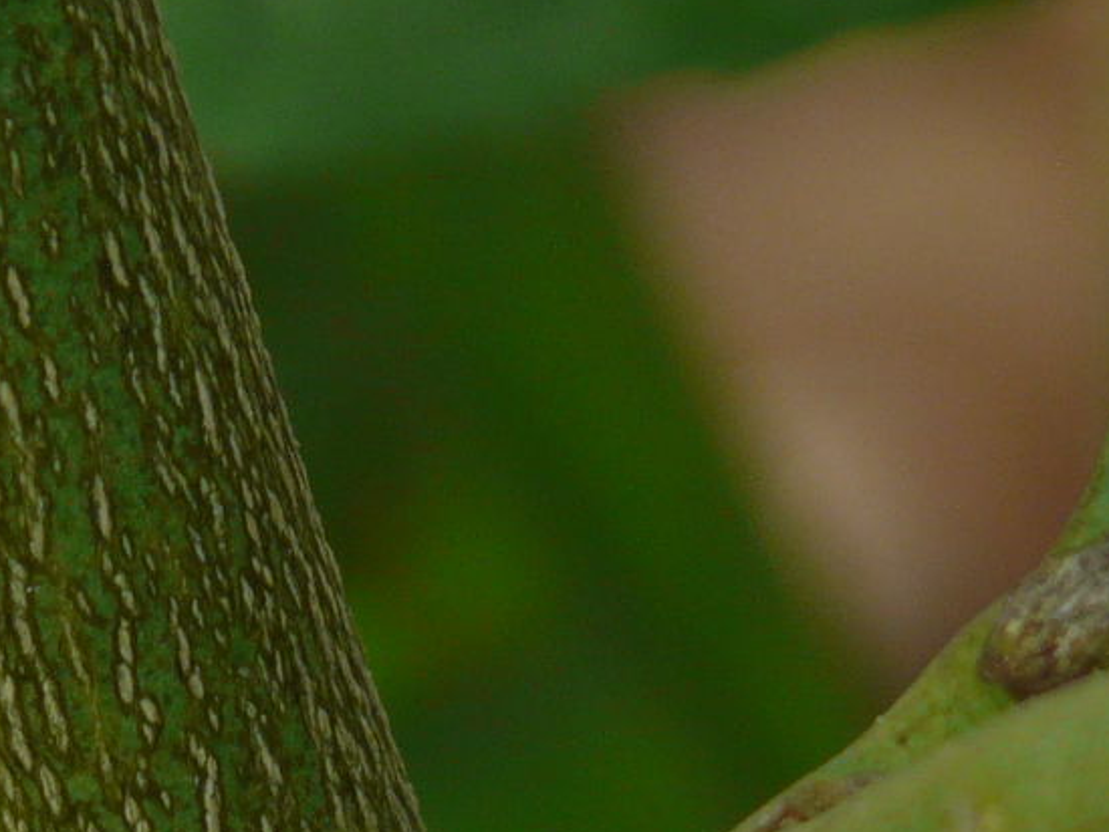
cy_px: 1344
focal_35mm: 1758
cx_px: 331
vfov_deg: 0.8
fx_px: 56346
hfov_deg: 1.1
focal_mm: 82.8
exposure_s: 1/200
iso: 100
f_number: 4.2
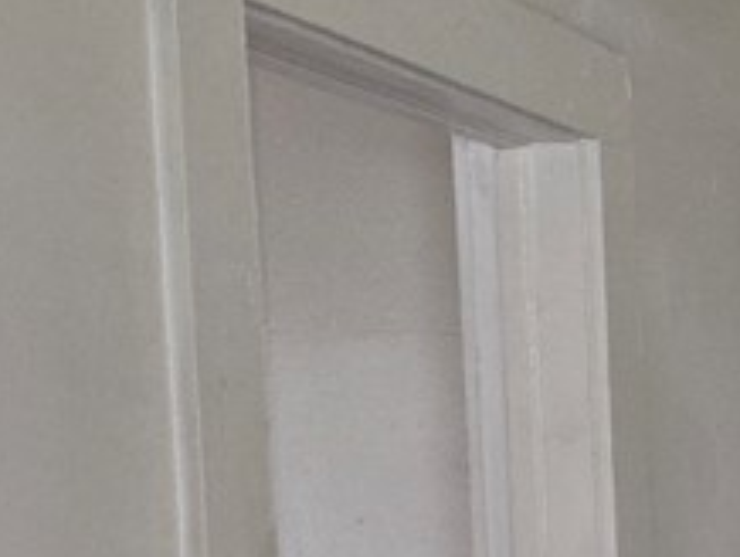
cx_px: 1612
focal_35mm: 108
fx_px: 2311
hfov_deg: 14.2
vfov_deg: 13.2
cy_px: 751
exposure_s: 1/60
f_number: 1.8
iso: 125
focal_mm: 5.4
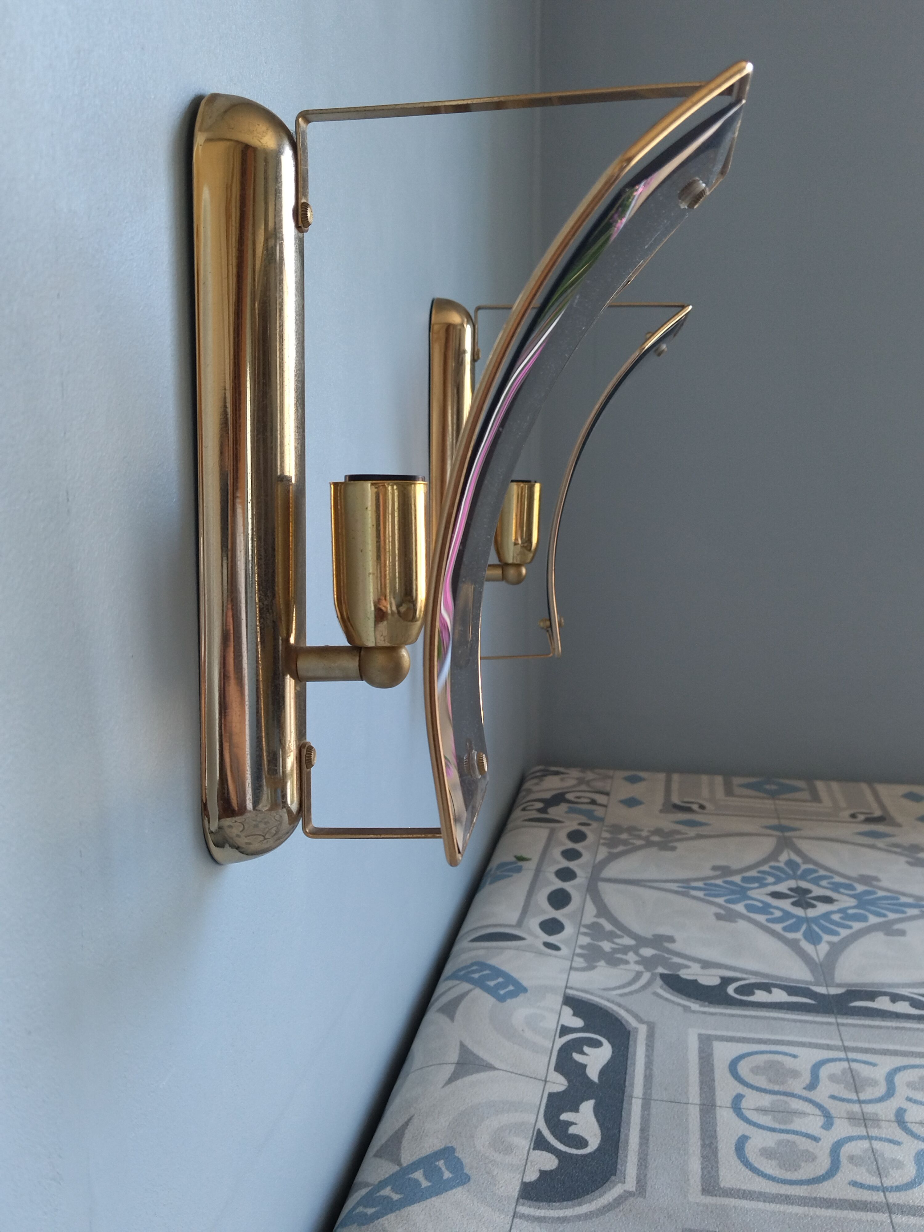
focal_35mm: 27
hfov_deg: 51.4
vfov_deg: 65.3
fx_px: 961
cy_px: 616
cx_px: 462
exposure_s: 1/33
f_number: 1.79
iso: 101
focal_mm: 4.74
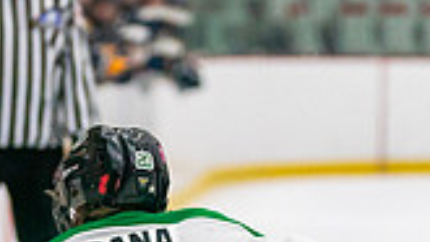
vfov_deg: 2.4
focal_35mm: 501
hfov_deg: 4.3
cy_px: 372
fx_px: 5715
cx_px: 11
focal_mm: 120
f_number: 2.8
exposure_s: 1/1250
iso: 3200
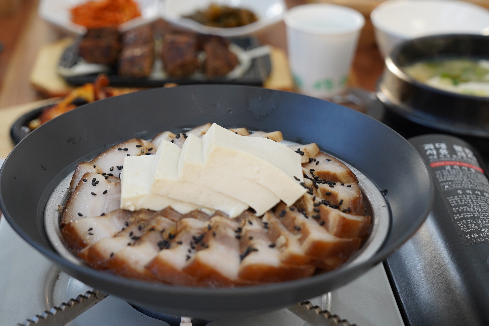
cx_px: 151
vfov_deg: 18.6
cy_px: 107
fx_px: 991
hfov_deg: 27.5
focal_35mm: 73
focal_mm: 48
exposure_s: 1/160
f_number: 4
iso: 640
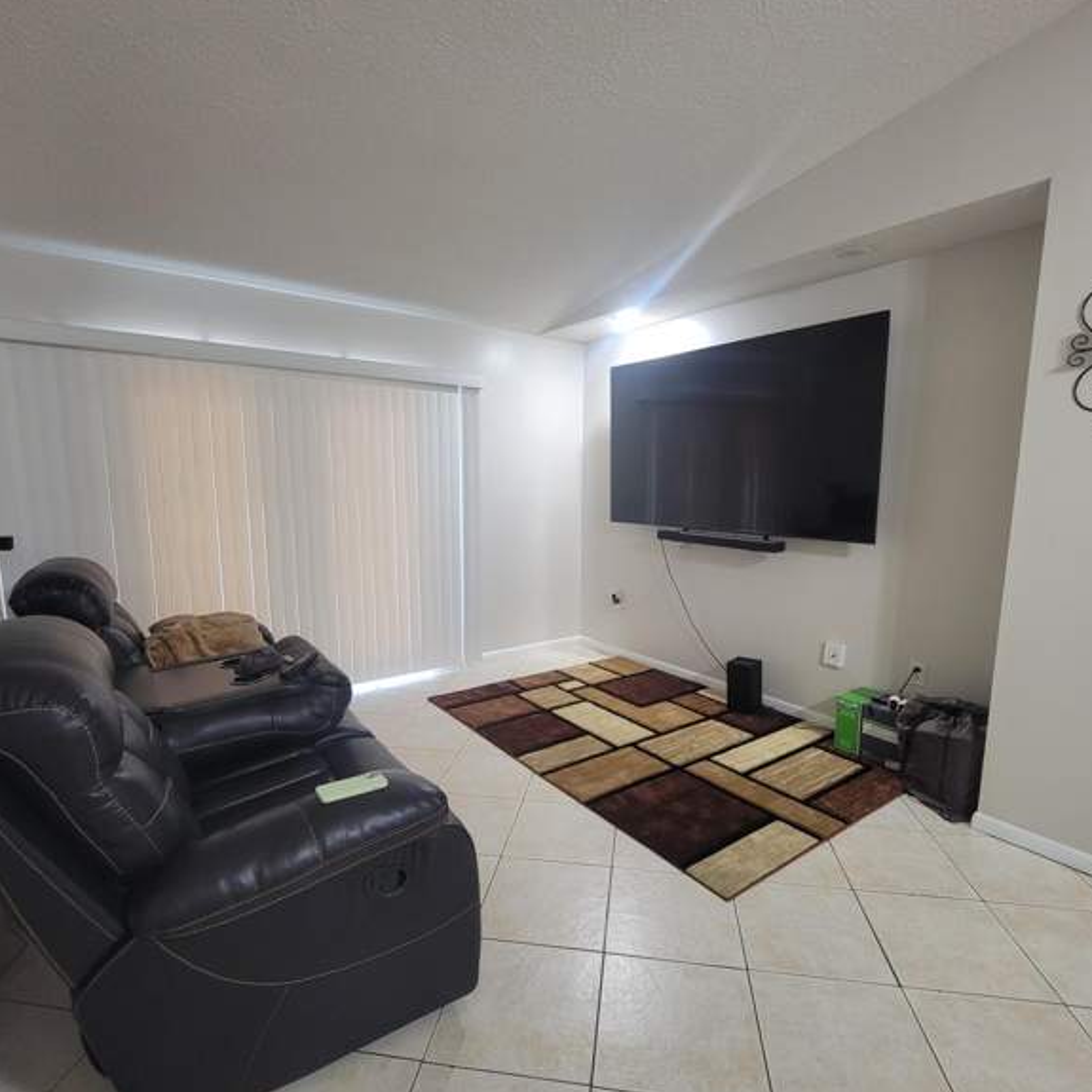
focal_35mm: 16
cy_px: 556
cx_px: 558
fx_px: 571
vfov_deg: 87.4
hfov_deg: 87.4
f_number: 2.2
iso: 400
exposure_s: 1/30
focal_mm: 2.2
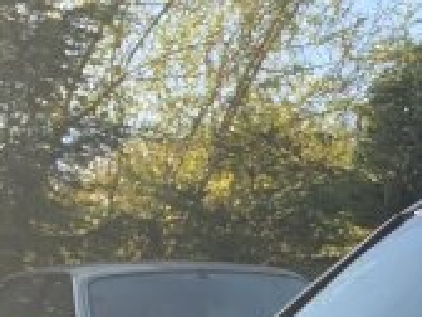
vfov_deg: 9.2
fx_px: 1695
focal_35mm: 139
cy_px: 831
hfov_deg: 13.7
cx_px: 520
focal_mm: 4.25
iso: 25
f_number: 1.8
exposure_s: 1/234
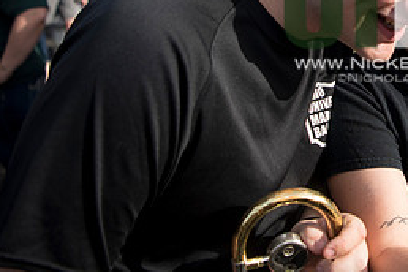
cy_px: 7
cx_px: 403
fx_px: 612
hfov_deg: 33.8
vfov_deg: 24.1
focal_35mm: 54
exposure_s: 1/2000
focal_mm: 24
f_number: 2.8
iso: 250
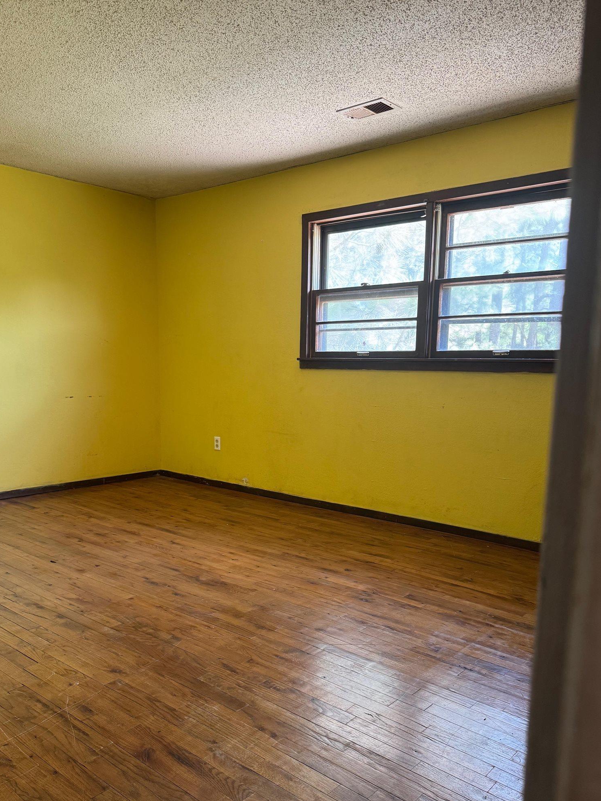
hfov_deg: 49.7
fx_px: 648
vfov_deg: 63.1
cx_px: 269
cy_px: 460
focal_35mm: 28
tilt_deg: -9.4
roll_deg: -1.0
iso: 200
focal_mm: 6.76
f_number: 1.78
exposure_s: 1/60
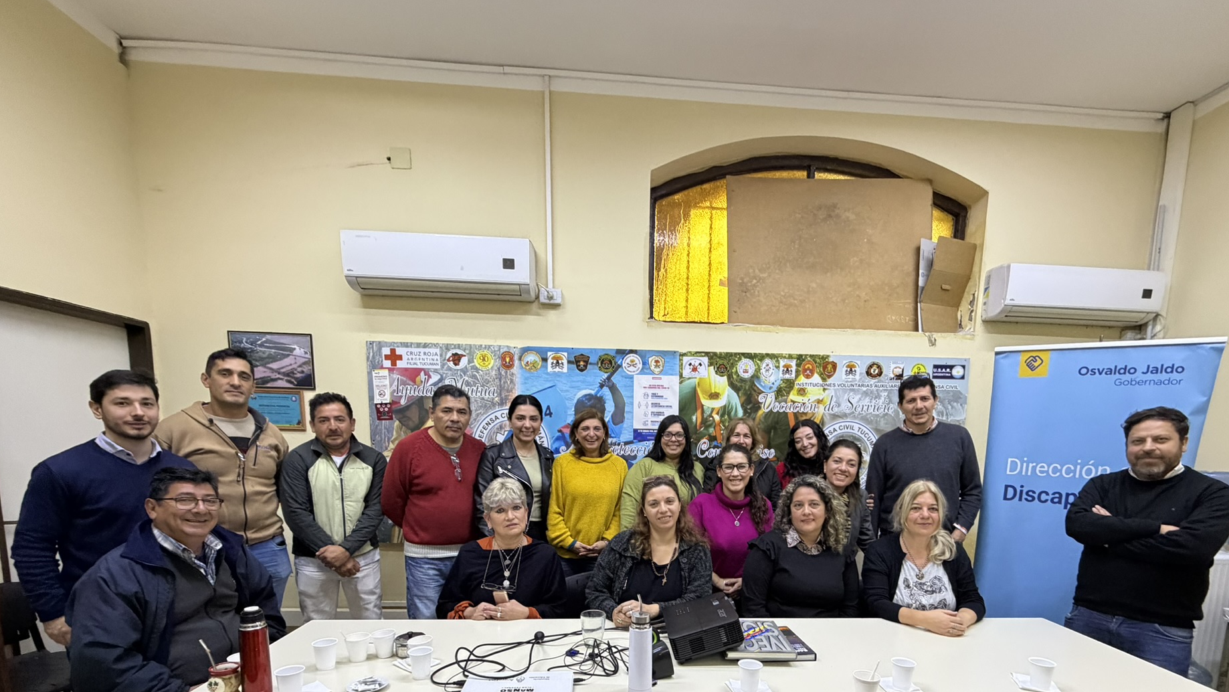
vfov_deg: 60.8
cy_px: 511
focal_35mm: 17
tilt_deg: -7.7
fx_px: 554
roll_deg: -1.4
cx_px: 658
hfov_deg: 95.8
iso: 500
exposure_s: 1/50
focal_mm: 2.22
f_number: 2.2
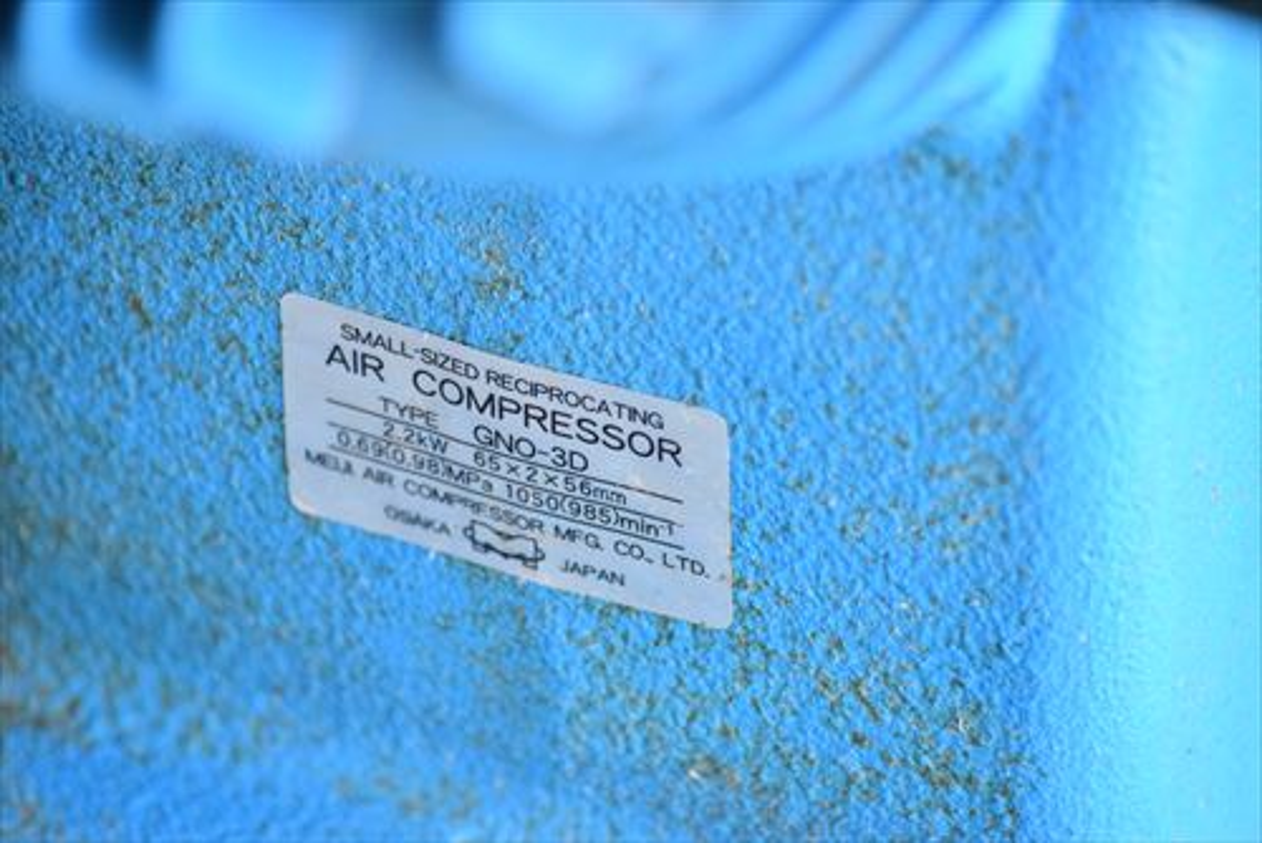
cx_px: 631
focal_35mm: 292
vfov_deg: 4.7
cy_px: 422
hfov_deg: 7.0
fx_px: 10259
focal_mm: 195
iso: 1250
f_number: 6.3
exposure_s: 1/320
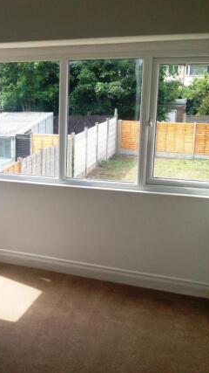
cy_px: 185
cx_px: -7
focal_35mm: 52
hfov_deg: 22.1
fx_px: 513
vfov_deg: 39.9
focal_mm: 4.28
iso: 64
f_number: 2.4
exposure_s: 1/412
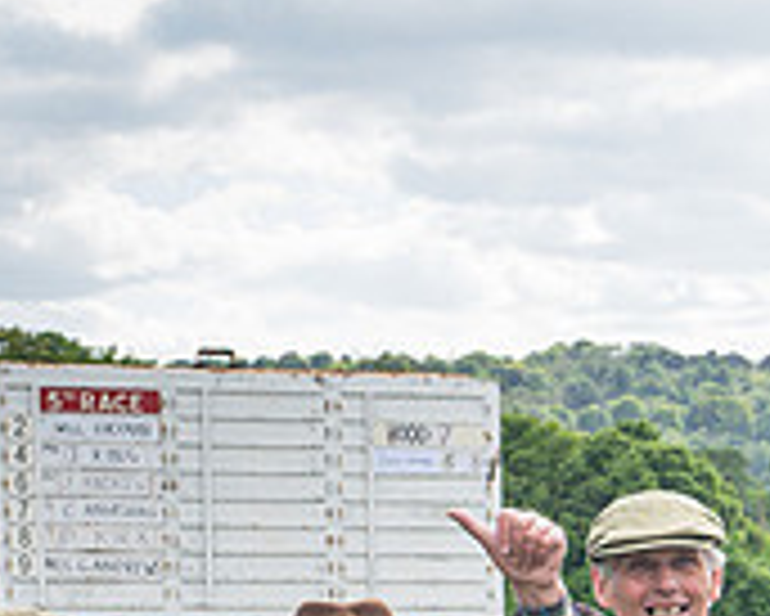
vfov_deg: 9.5
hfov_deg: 11.9
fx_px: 3557
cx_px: 1093
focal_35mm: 156
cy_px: 1022
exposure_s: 1/250
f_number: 5
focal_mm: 38
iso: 200
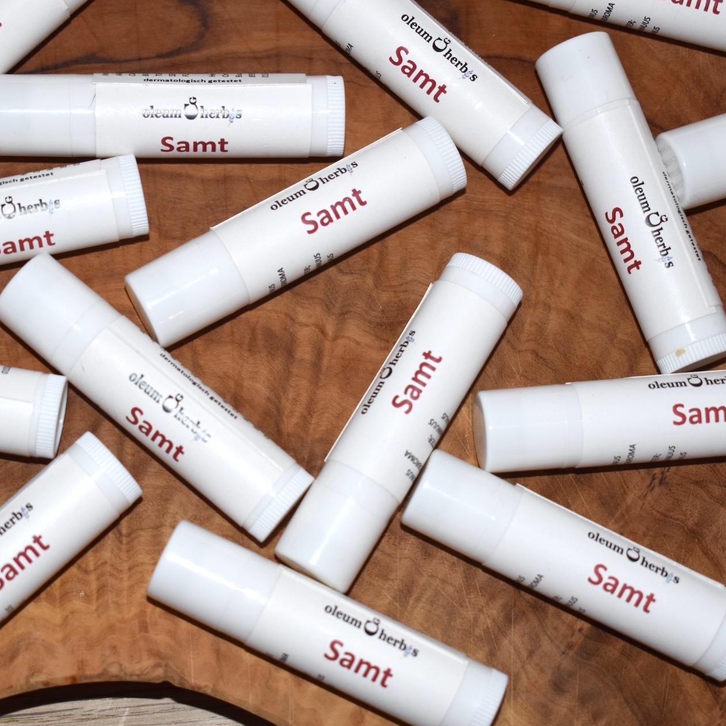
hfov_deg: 19.5
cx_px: 286
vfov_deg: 19.5
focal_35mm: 89
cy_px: 360
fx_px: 2112
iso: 360
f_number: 5.3
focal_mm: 46
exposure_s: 1/60
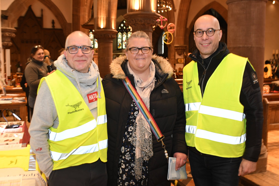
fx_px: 302
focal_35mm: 39
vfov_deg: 34.2
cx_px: 140
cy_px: 93
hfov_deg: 49.6
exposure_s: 1/50
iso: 1600
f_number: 4
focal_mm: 26
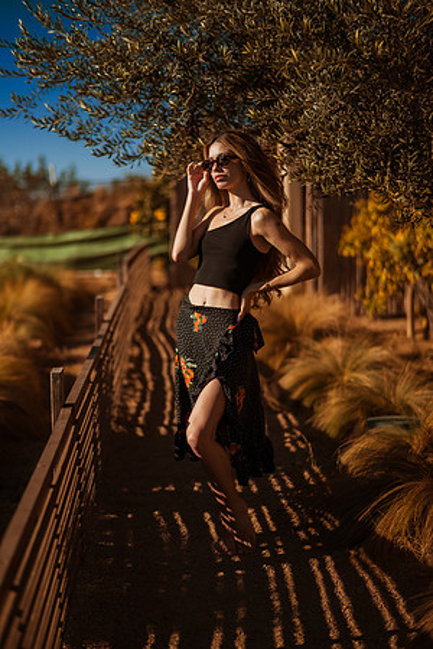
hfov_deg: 23.4
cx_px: 216
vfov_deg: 34.5
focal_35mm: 58
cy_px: 324
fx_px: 1046
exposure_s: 1/8000
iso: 50
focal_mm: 58
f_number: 1.4
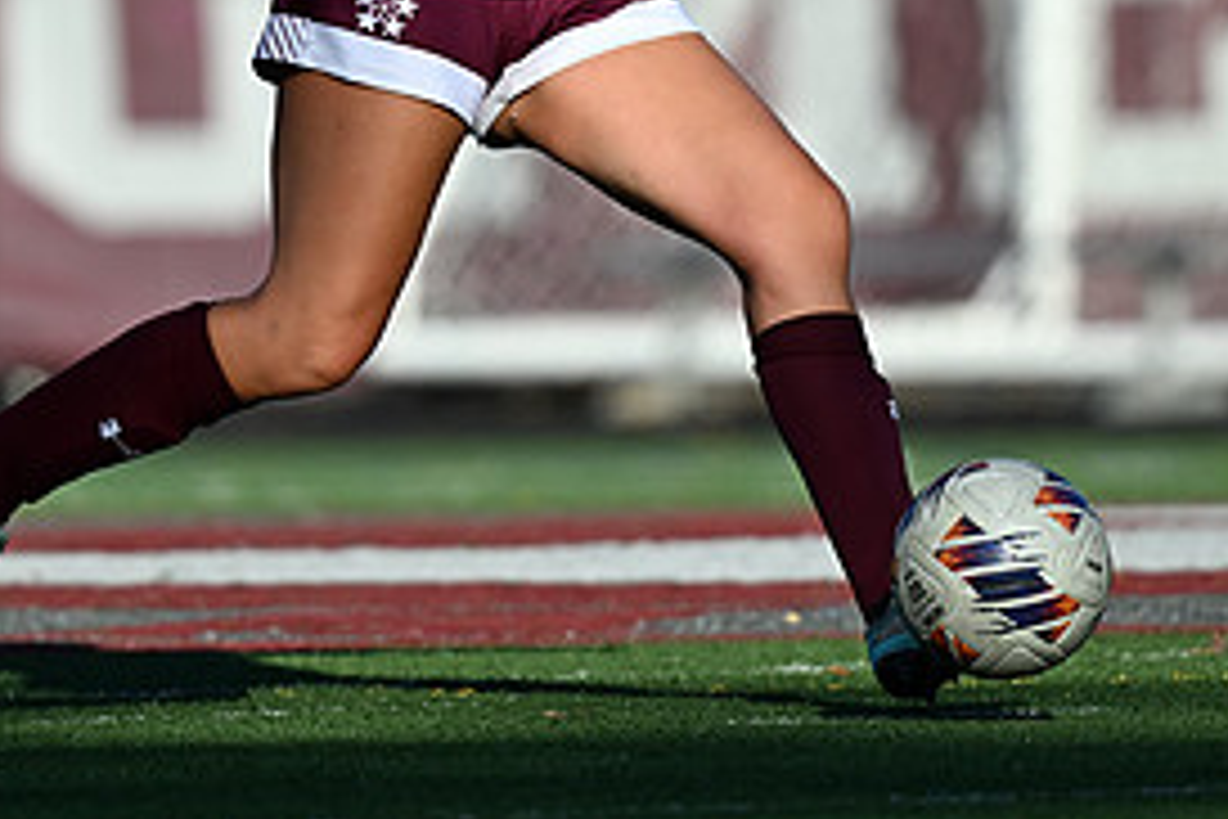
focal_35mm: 1062
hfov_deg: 1.9
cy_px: -43
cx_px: 396
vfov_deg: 1.3
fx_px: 36223
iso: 360
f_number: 5.6
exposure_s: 1/2000
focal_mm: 500
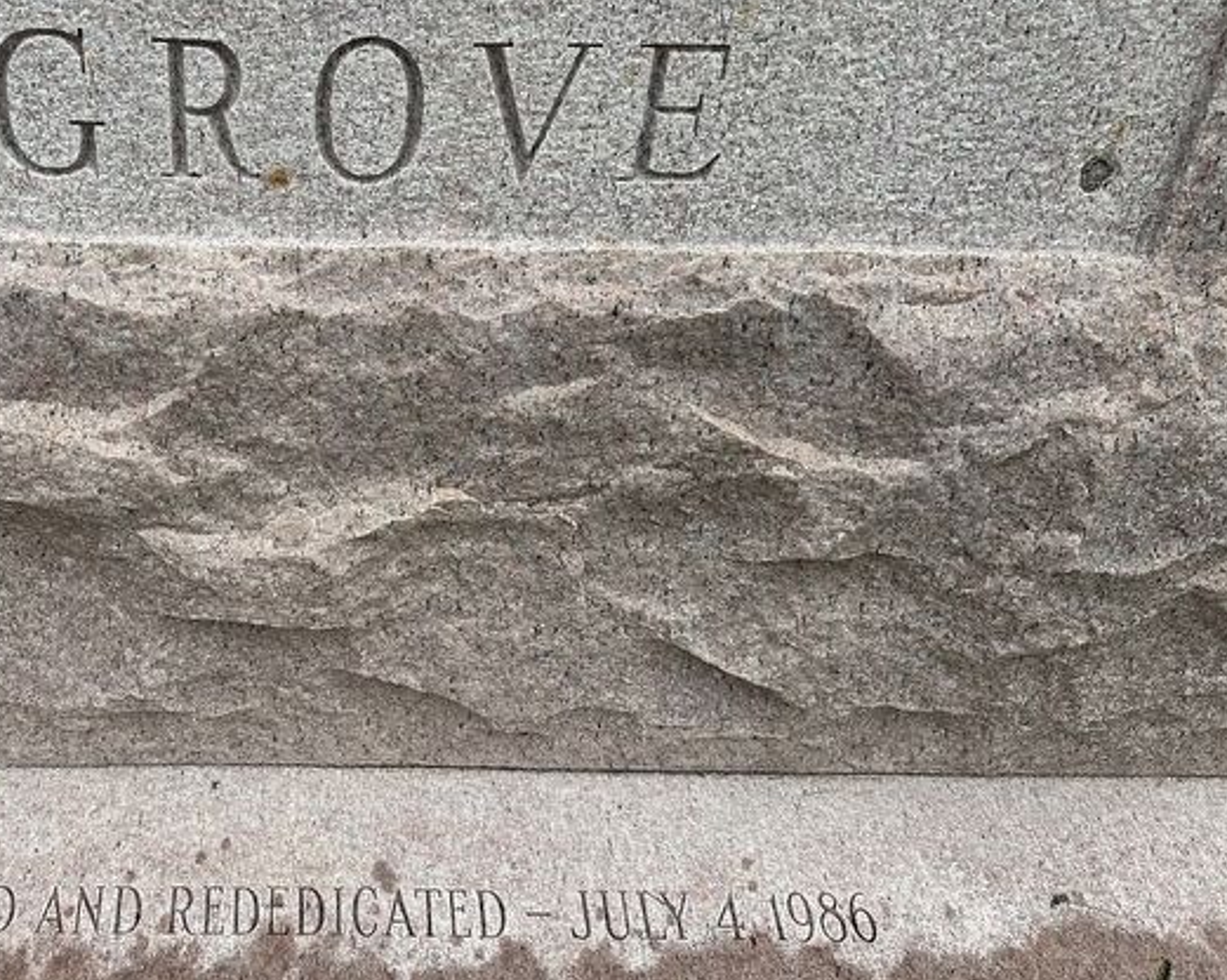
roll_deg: -2.0
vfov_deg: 41.0
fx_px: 1306
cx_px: 309
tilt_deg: -31.6
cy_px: 415
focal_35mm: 36
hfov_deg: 48.4
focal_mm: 6.86
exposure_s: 1/1779
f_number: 1.78
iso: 80
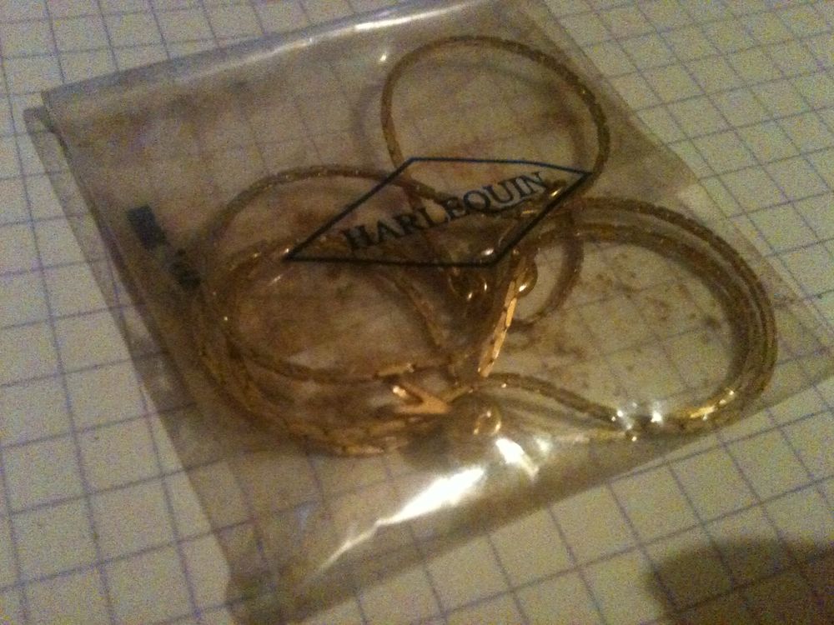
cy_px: 312
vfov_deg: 40.7
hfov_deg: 52.6
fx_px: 843
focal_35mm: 35
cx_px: 417
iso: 1000
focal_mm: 3.85
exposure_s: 1/10
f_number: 2.8
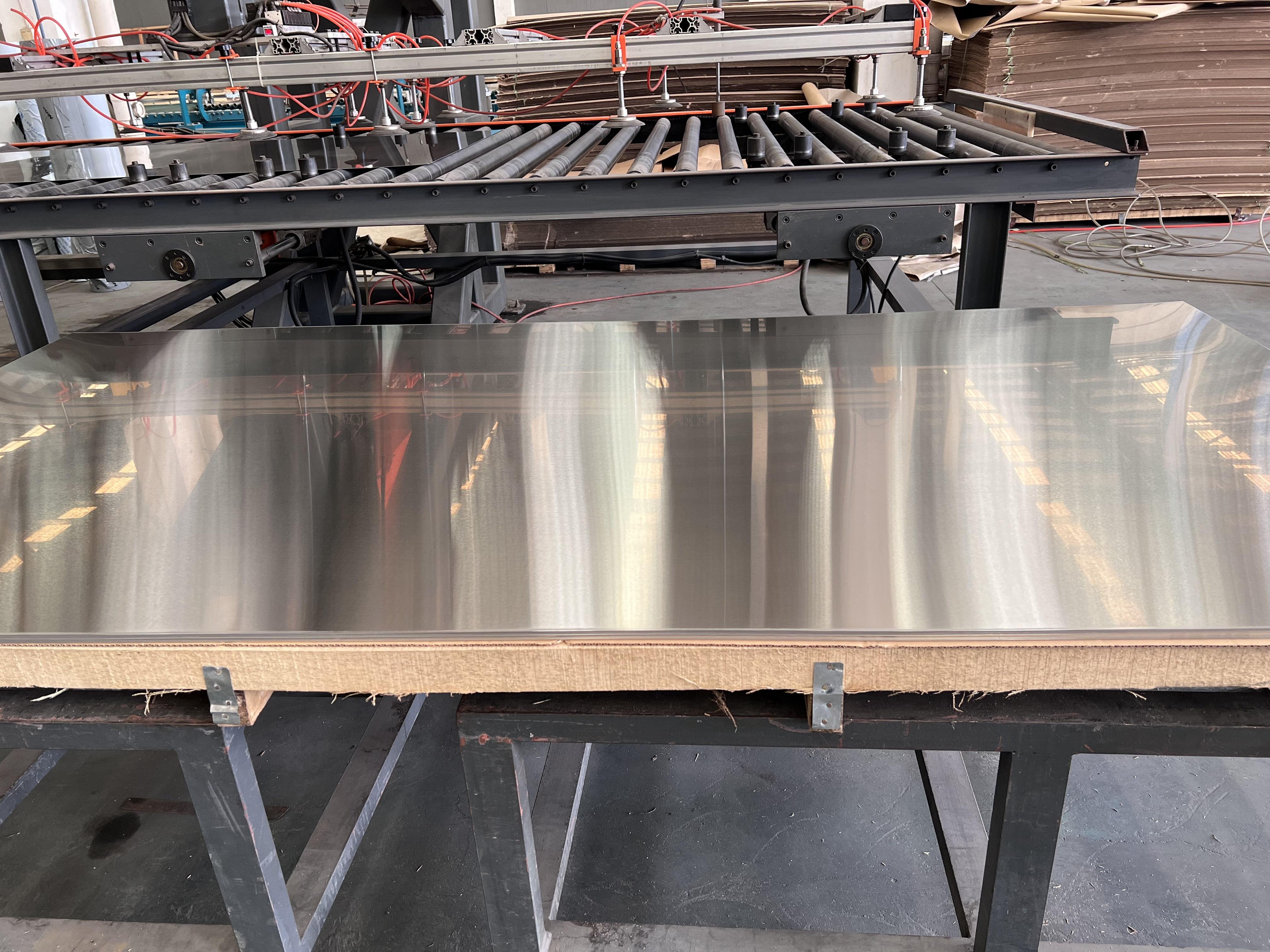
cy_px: 476
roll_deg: +3.6
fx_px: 954
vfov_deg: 53.1
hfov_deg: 67.3
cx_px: 635
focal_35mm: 26
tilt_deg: -25.4
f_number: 1.5
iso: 100
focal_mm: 5.7
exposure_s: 1/121
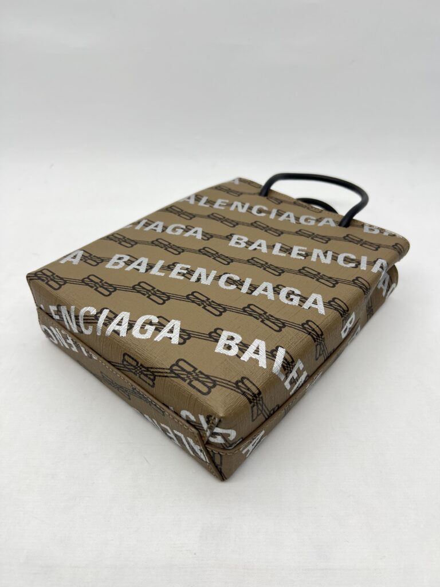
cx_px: 220
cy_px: 294
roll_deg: +0.3
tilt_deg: -38.7
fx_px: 441
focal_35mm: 26
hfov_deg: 53.1
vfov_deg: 67.3
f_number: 1.5
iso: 32
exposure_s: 1/133
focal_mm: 5.7
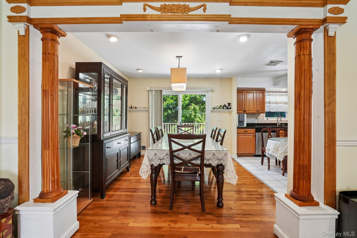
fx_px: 159
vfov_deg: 73.7
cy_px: 119
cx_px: 178
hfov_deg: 96.7
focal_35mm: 16
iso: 400
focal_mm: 16
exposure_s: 1/20
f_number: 8
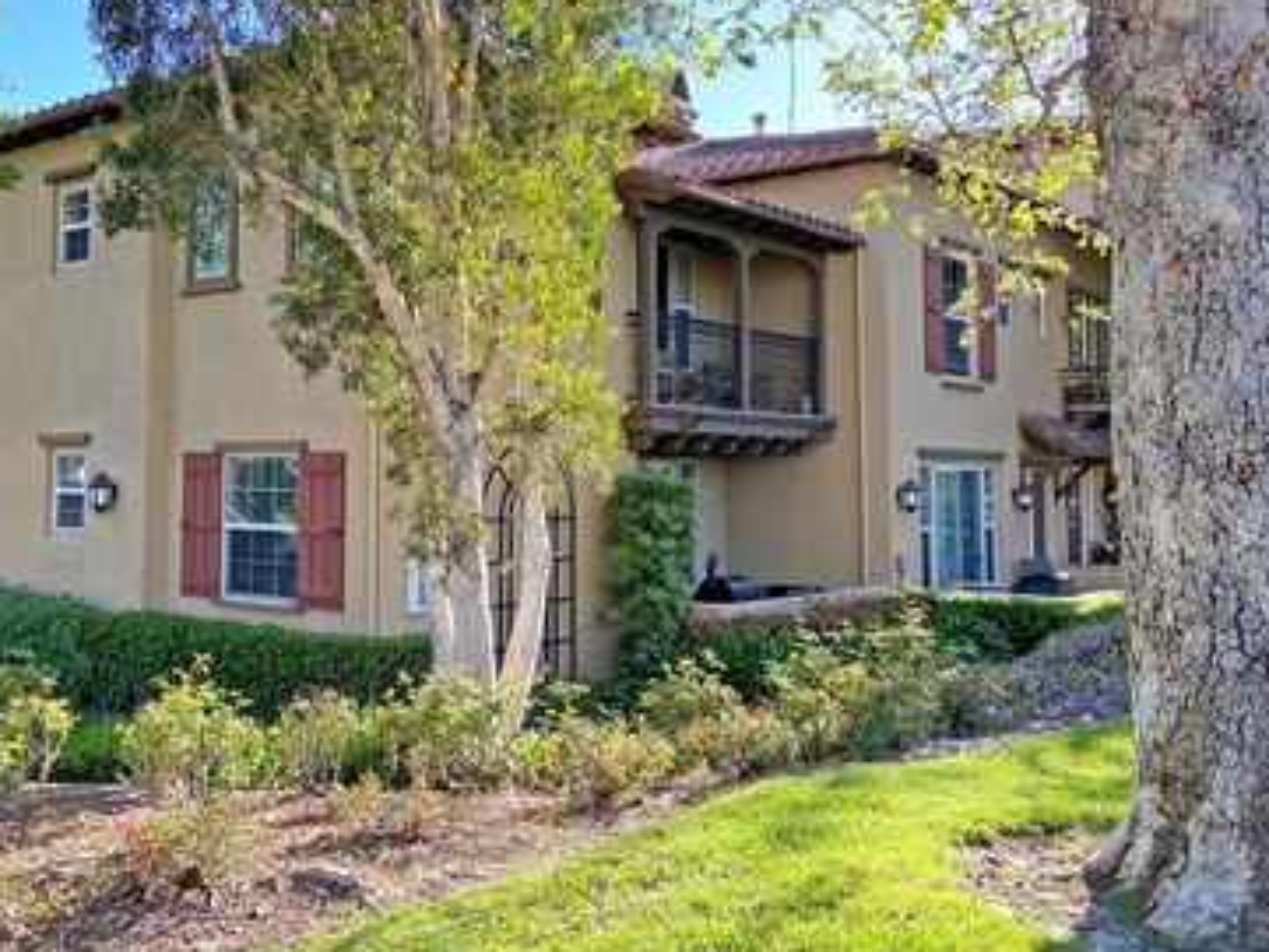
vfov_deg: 39.6
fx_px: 1320
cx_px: 429
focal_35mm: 36
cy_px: 413
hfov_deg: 50.5
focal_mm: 4.25
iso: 32
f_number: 1.8
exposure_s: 1/436
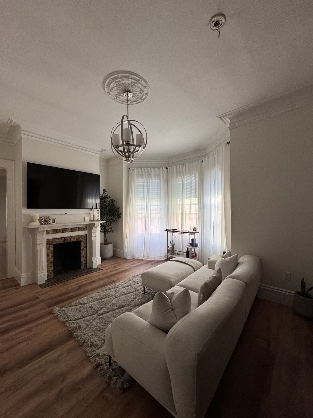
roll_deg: +0.4
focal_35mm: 14
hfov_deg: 85.7
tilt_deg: -0.2
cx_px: 156
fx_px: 169
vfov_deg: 102.1
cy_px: 209
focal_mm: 2.22
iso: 200
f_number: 2.2
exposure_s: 1/99
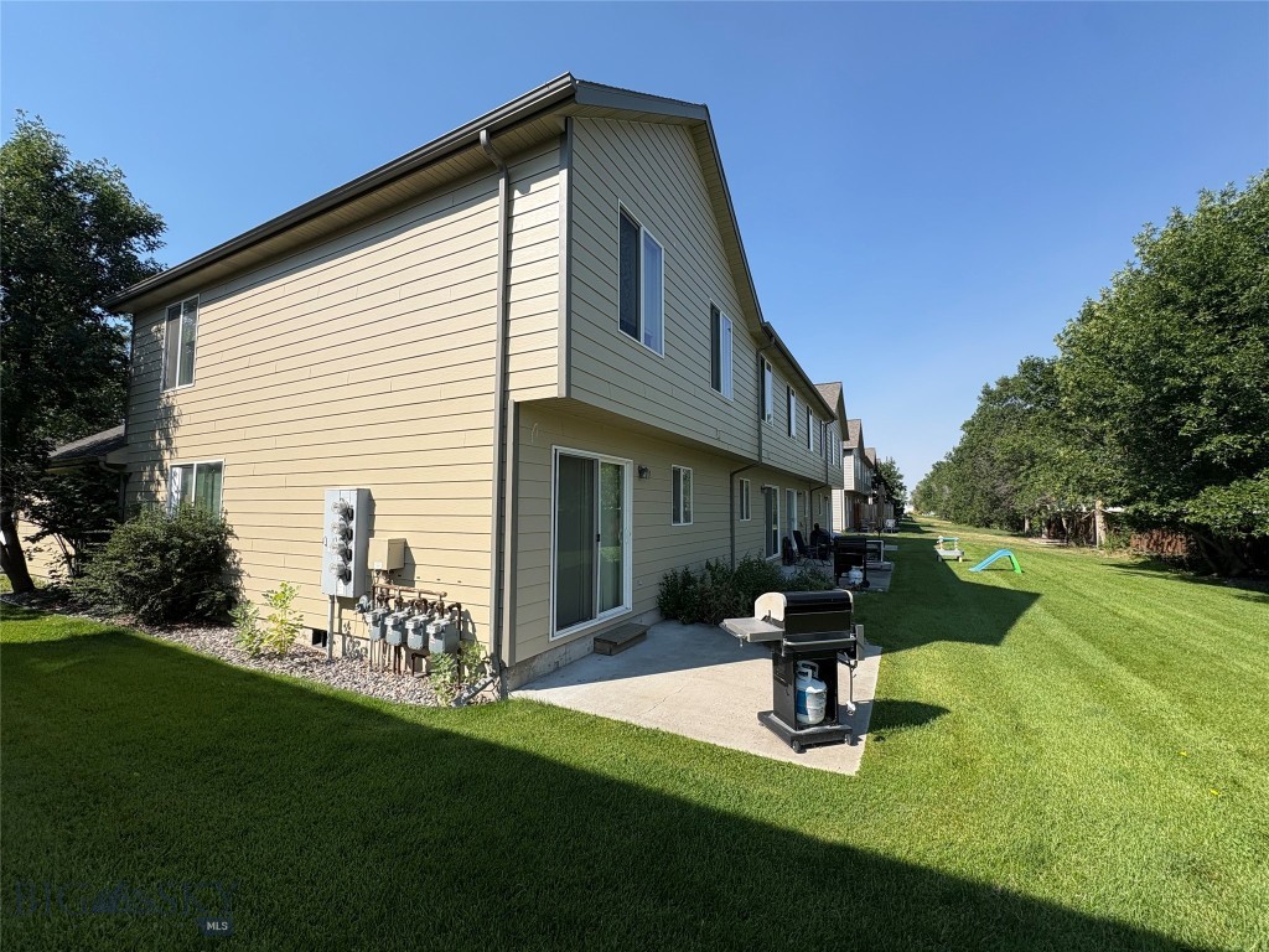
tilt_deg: +3.9
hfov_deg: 102.1
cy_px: 476
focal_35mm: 14
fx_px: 513
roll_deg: +0.2
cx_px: 634
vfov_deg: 85.7
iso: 50
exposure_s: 1/1789
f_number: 2.2
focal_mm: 2.22
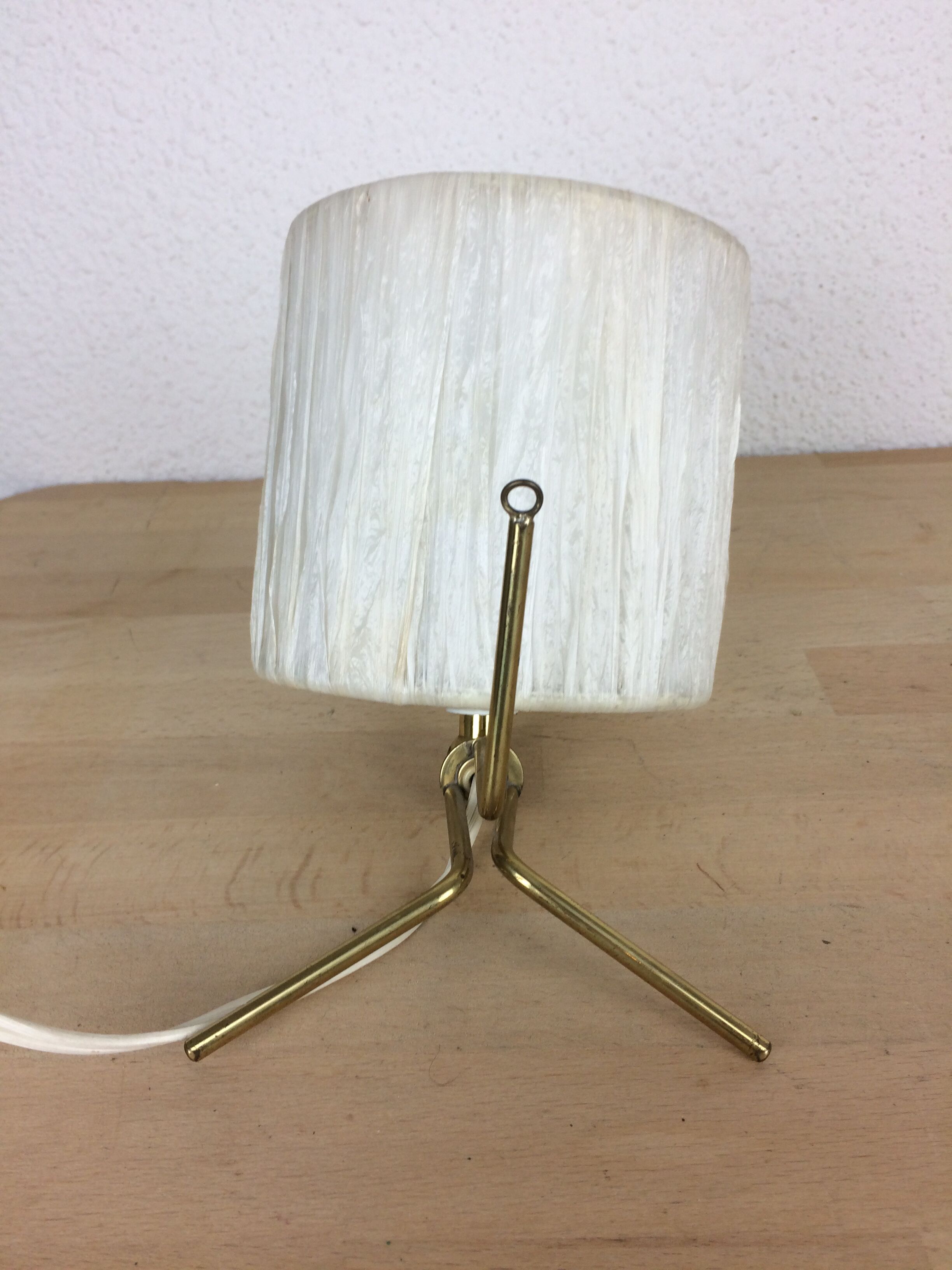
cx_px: 476
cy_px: 635
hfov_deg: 48.2
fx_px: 1063
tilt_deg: -27.8
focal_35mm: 29
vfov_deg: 61.7
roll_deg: +3.9
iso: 50
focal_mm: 4.15
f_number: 2.2
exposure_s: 1/100
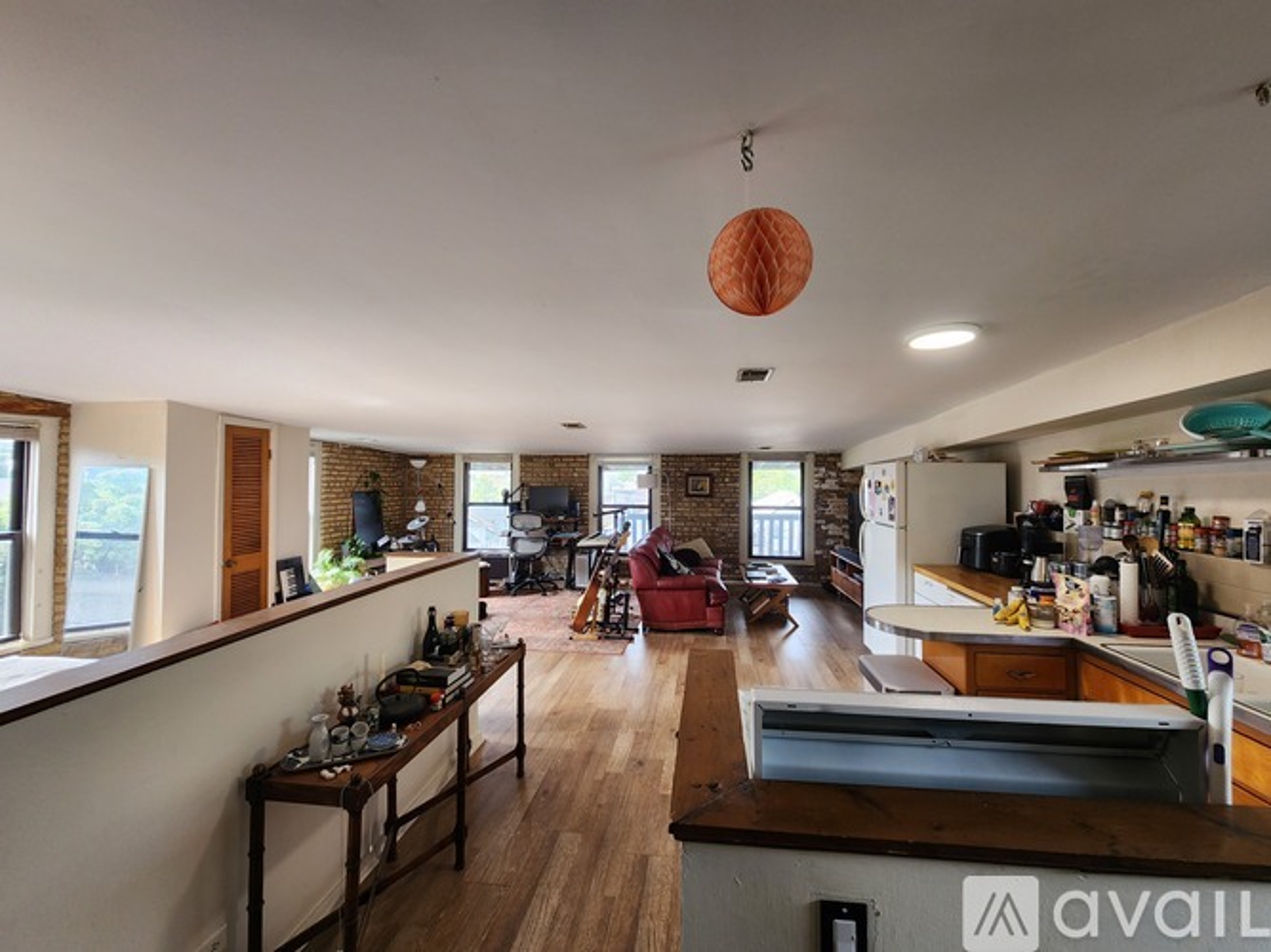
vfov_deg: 89.9
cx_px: 636
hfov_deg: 106.2
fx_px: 477
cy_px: 476
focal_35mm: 13
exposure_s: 1/60
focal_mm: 2.2
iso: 100
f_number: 2.2
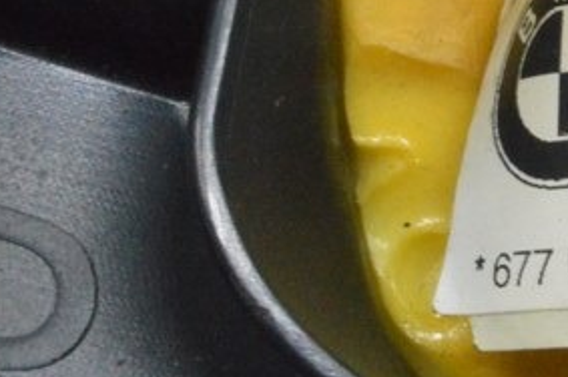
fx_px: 4709
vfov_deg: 4.6
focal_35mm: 299
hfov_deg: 6.9
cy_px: -45
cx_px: 664
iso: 6400
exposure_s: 1/20
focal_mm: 55
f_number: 20
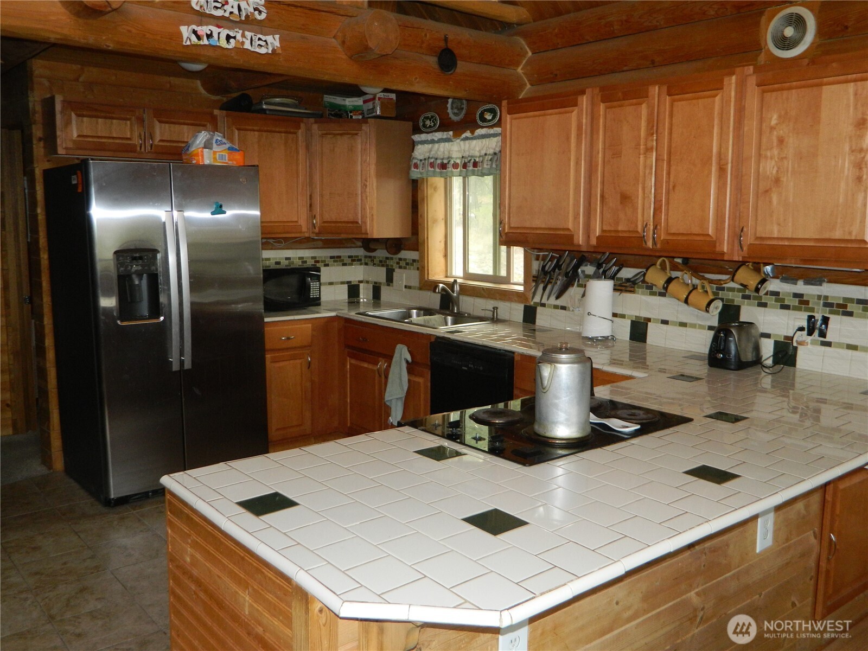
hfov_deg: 58.4
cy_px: 326
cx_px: 434
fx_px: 777
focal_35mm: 31
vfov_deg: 45.4
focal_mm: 5.6
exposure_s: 1/30
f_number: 3.2
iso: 200
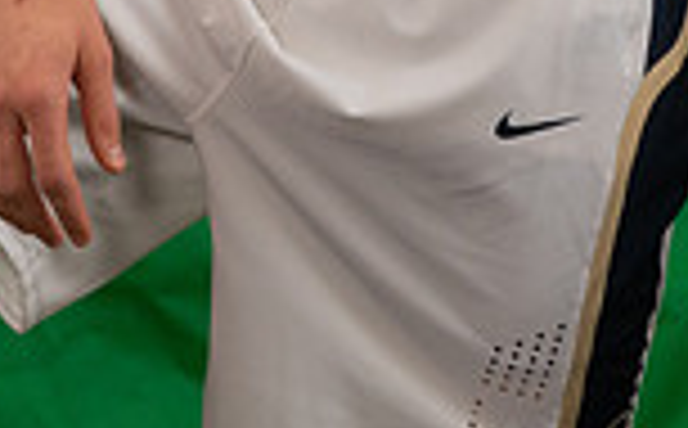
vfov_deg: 7.6
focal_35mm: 155
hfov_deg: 13.5
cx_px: 383
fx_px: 2901
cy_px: -763
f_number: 18
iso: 800
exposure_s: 1/60
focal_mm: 28
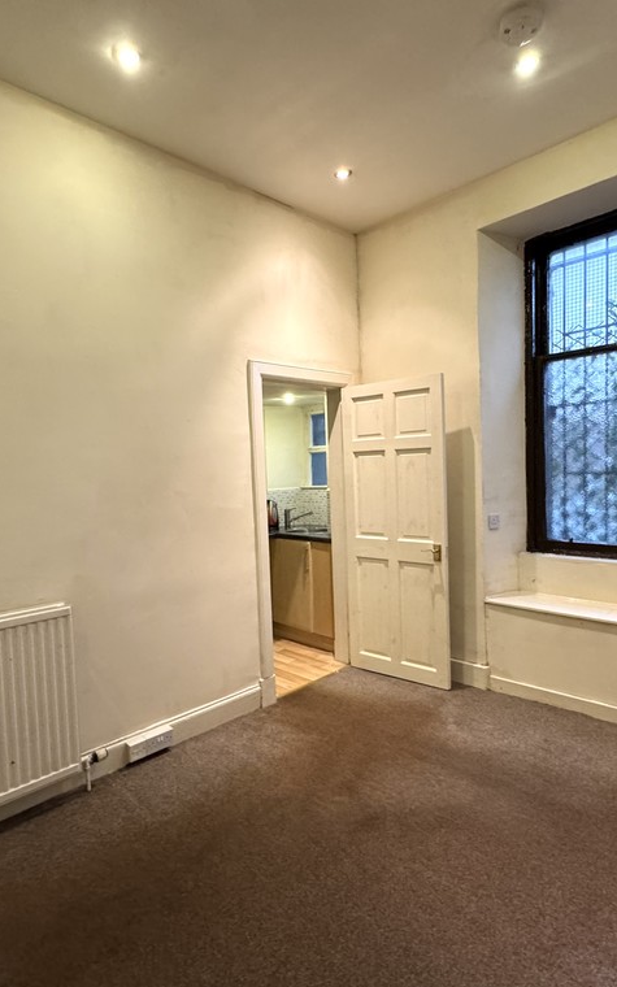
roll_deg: +3.6
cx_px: 307
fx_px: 538
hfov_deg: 59.7
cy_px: 497
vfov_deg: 85.1
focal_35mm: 20
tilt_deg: -2.0
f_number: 2.2
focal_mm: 2.22
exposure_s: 1/50
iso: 320
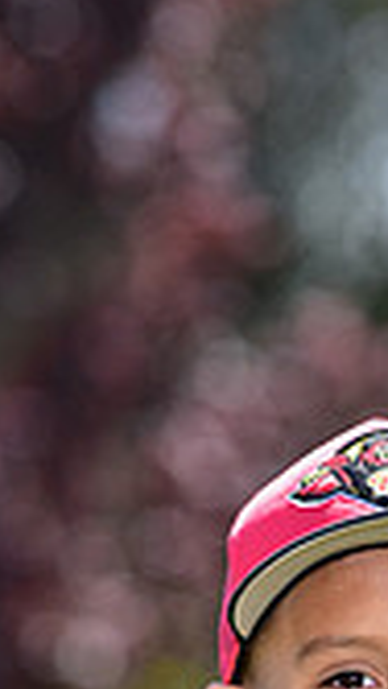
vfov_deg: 3.0
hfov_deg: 1.7
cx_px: 415
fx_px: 13327
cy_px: 1040
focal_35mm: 729
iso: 80
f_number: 5
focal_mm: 200
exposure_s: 1/200
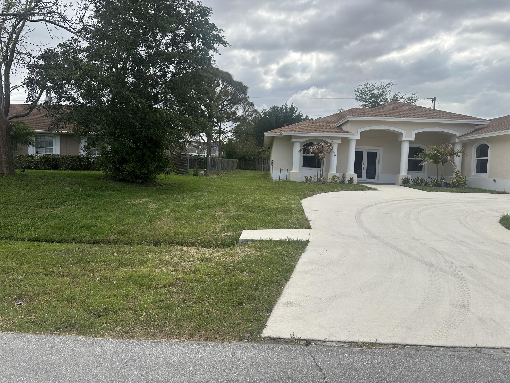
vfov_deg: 56.8
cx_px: 255
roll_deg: -2.3
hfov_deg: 71.6
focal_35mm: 24
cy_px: 192
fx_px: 354
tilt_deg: -5.2
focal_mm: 6.86
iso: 80
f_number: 1.78
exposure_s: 1/3058
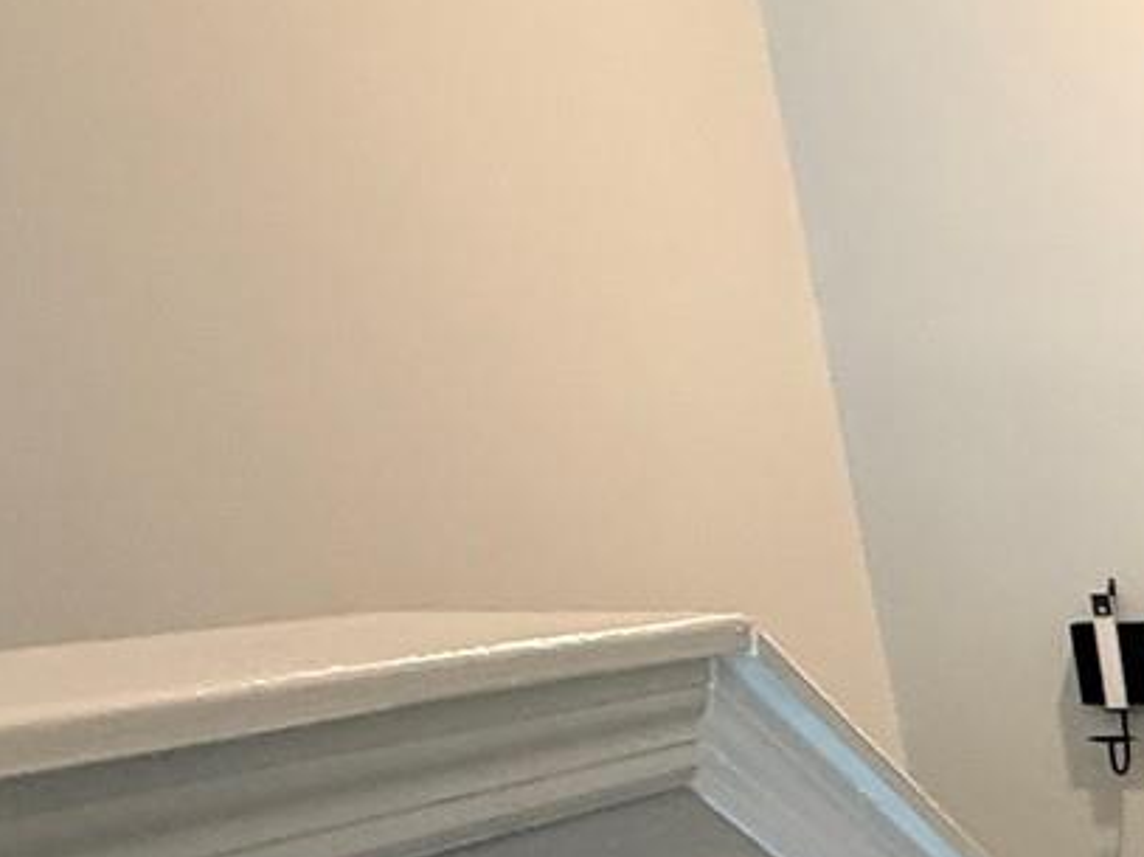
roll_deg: +0.8
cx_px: 1726
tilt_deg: -22.2
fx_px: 1817
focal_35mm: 55
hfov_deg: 25.8
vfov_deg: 22.6
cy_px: 1219
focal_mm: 2.22
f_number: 2.2
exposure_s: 1/60
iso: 500
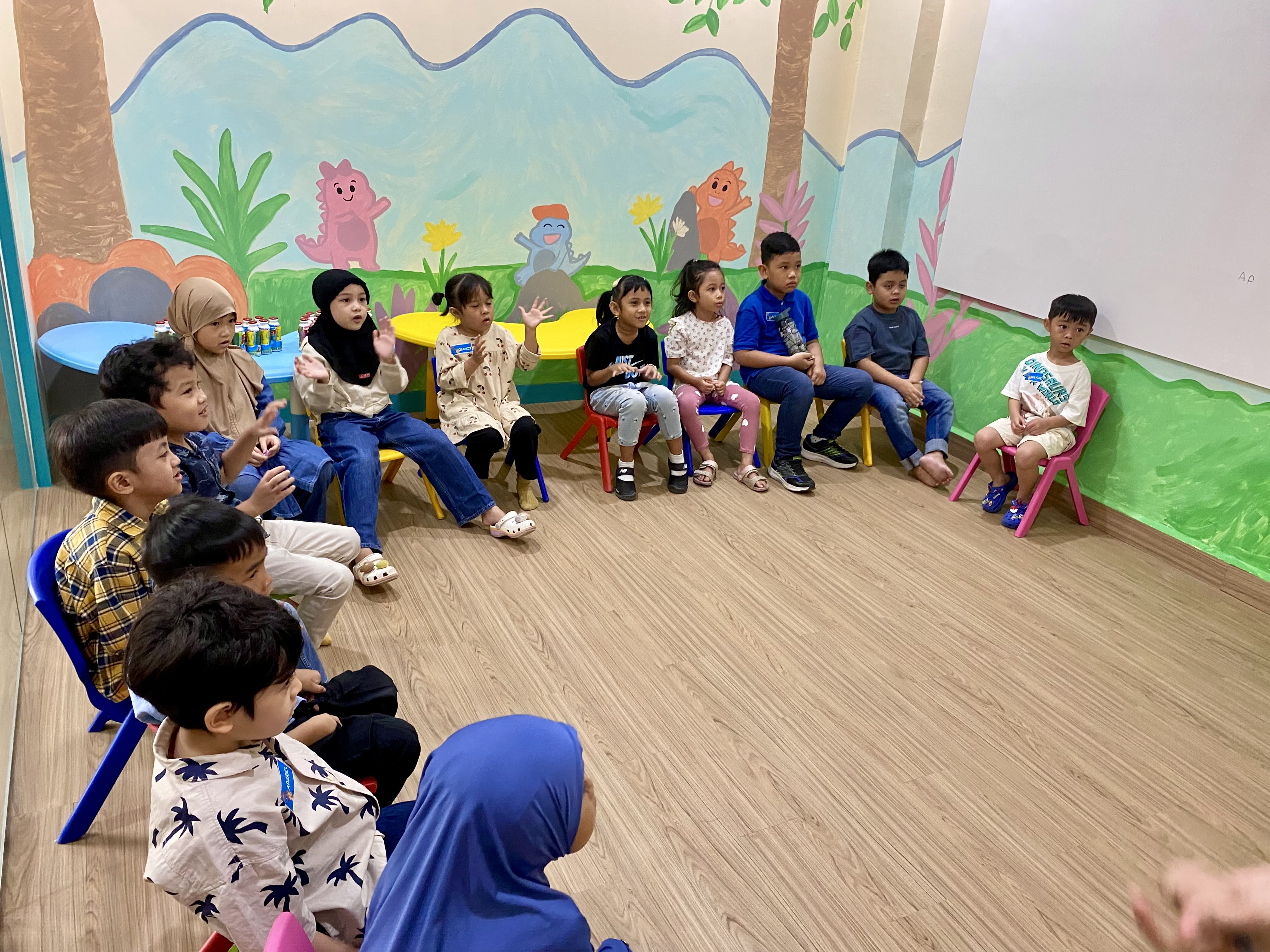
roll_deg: -4.5
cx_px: 635
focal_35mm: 26
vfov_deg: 53.1
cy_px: 476
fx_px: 954
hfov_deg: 67.3
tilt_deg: -21.5
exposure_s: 1/50
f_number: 1.8
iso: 250
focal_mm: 4.25
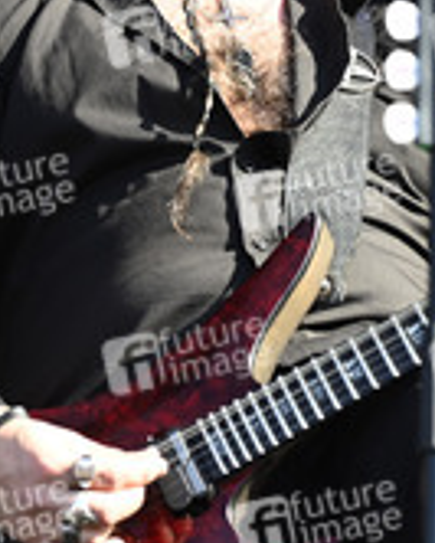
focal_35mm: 331
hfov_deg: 4.7
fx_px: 5322
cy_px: 111
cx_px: 231
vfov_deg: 5.8
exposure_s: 1/500
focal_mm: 130
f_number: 4
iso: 320
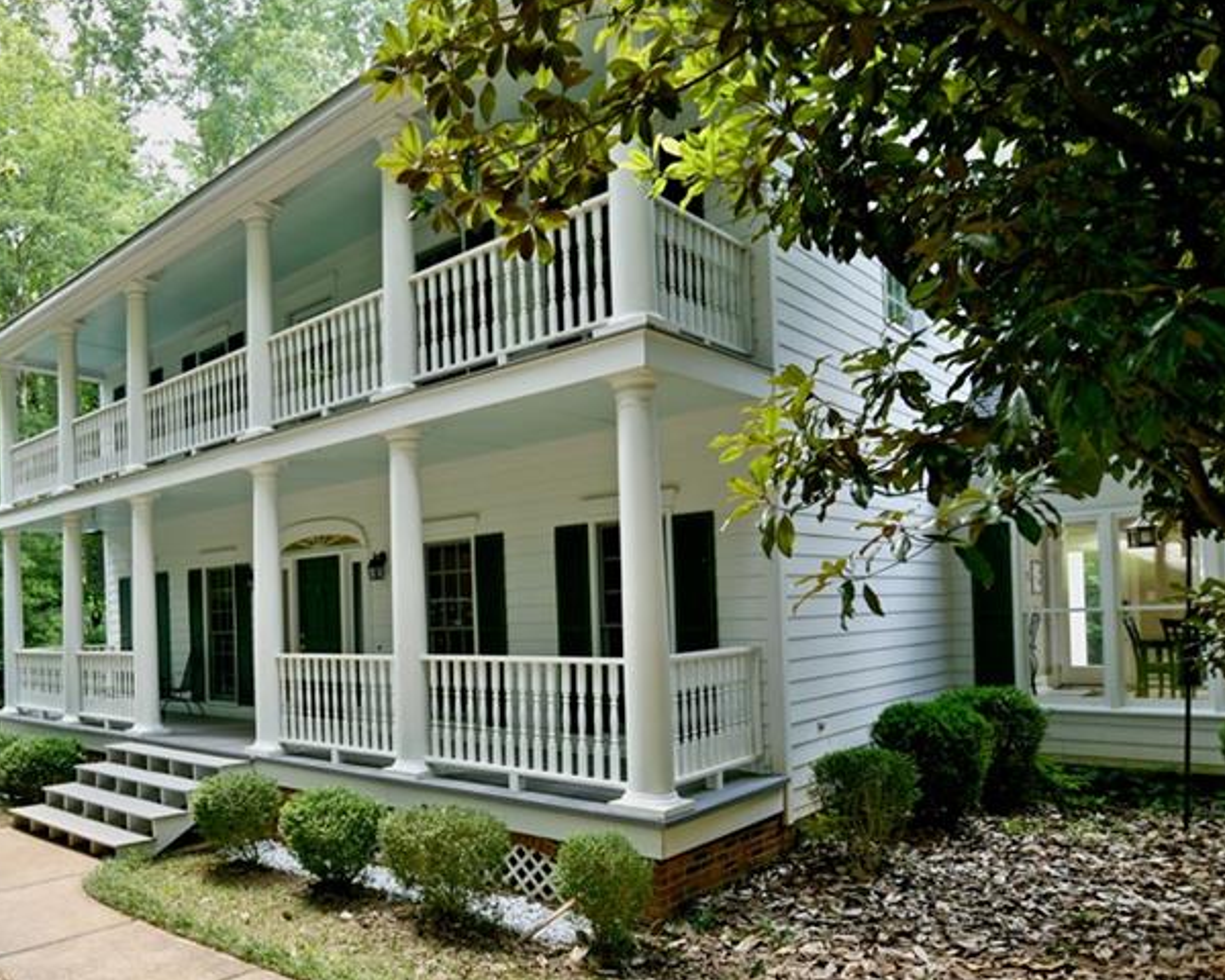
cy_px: 635
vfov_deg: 57.7
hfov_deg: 67.3
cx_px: 359
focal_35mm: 24
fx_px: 870
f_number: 2.8
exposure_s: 1/160
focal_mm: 15
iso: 100
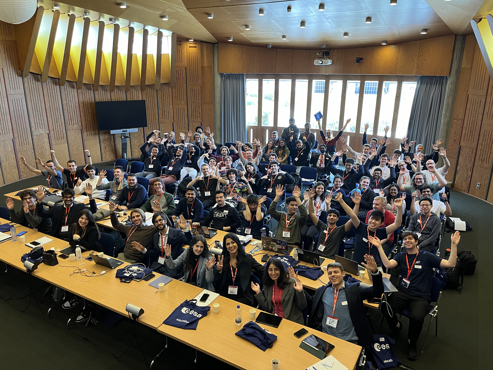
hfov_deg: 67.3
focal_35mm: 26
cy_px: 185
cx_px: 246
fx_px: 370
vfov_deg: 53.1
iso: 320
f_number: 1.6
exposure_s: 1/50
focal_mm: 5.1
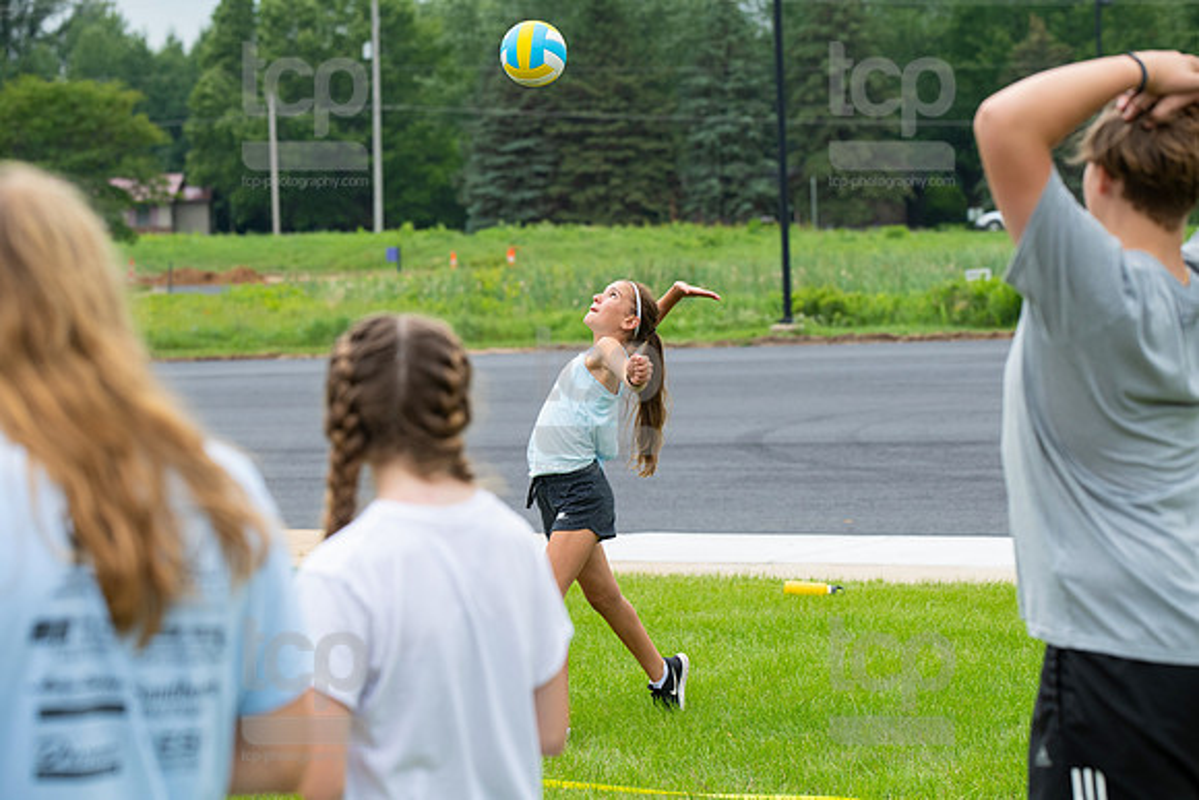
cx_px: 600
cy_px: 400
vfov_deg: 13.4
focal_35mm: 102
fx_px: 3398
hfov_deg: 20.0
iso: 640
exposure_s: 1/2000
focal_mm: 102
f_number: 4.5
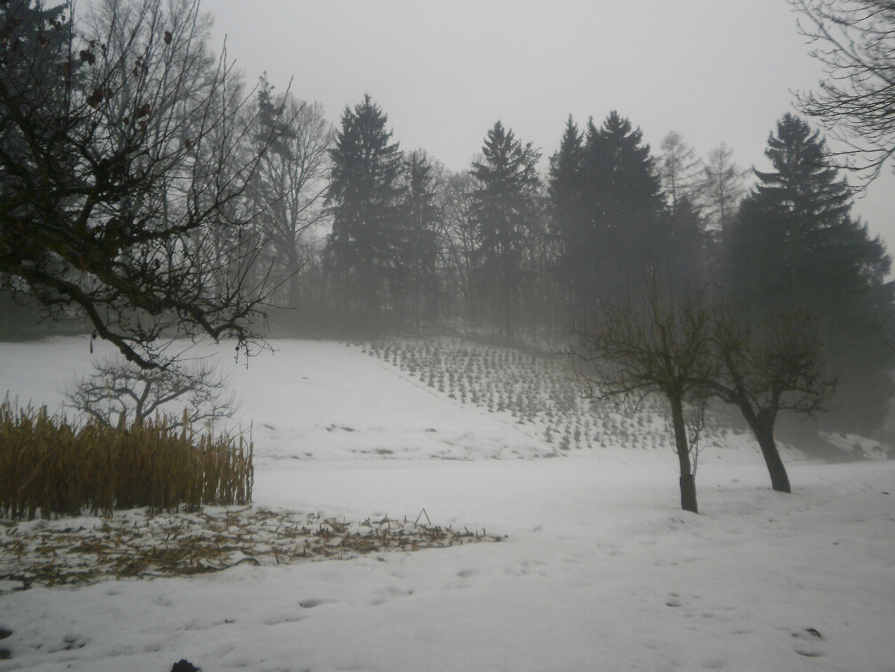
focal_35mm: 32
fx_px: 827
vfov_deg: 44.2
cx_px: 450
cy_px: 342
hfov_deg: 56.8
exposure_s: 1/125
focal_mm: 5.45
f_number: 2.9
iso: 100
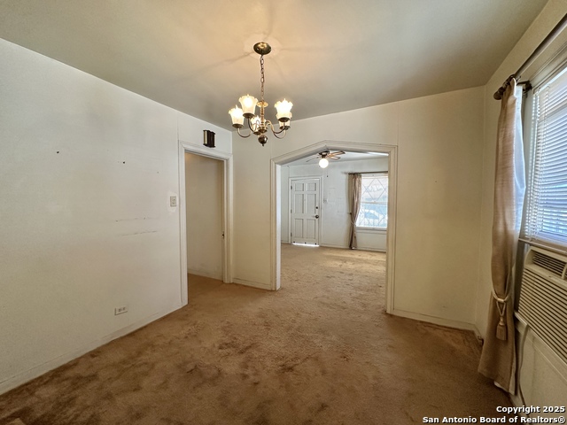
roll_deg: -0.2
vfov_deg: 85.7
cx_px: 284
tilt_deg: -2.2
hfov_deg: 102.1
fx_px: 229
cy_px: 212
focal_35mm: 14
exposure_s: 1/60
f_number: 2.2
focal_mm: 2.22
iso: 250
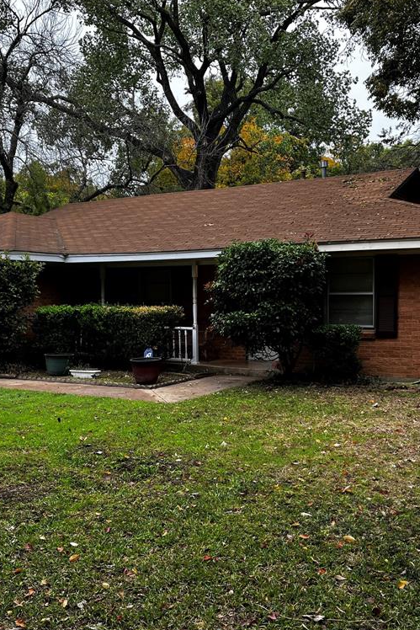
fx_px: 647
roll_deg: +0.4
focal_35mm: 37
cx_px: 178
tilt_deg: -2.6
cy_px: 319
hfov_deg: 35.9
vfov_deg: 51.9
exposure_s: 1/163
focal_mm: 5.1
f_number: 1.6
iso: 50
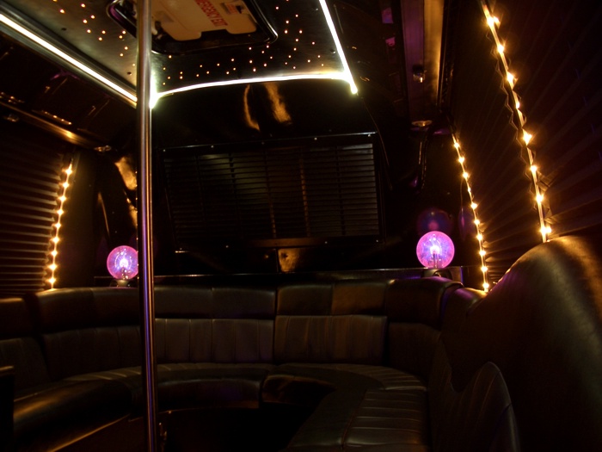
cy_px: 226
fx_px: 609
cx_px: 301
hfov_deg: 52.6
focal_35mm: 35
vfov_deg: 40.7
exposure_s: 4
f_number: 2.6
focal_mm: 5.8
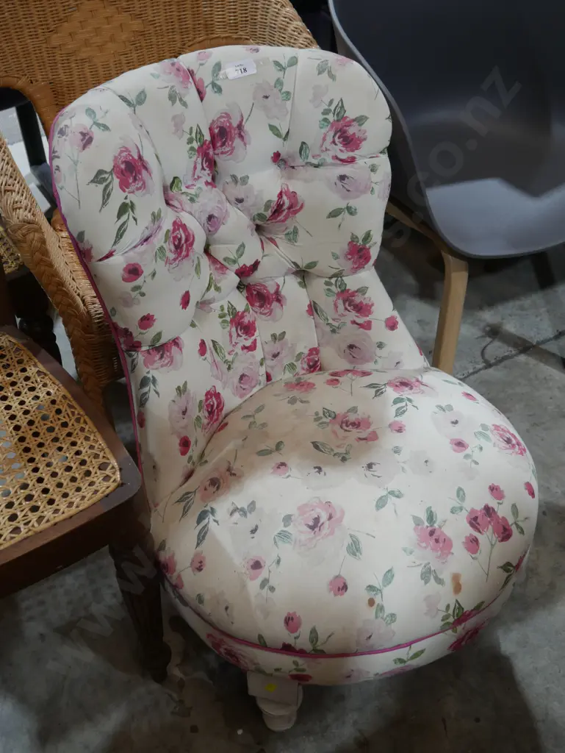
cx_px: 282
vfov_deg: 51.3
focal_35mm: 36
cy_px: 376
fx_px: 783
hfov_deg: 39.7
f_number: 4
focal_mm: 18
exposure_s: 1/60
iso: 500
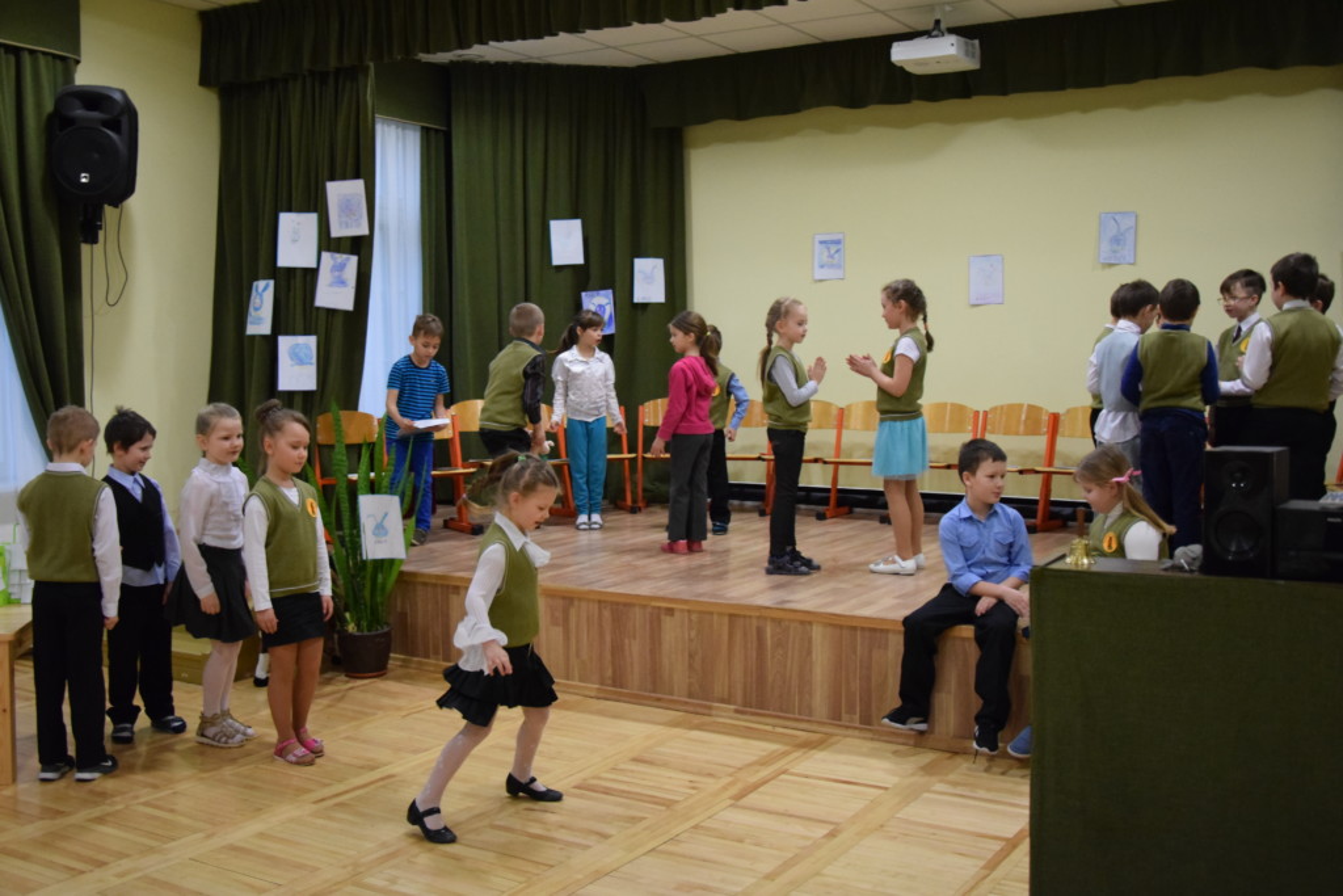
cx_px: 672
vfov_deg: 35.5
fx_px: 1399
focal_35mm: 38
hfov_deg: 51.3
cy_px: 448
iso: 3200
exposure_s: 1/160
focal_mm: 25
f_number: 4
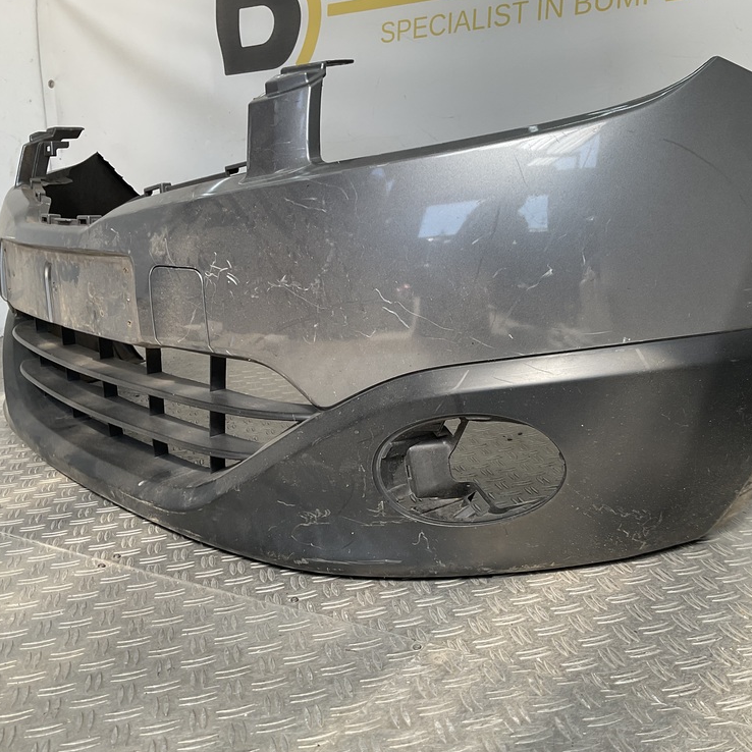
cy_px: 380
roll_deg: +1.8
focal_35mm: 35
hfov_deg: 47.0
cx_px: 439
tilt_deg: -16.7
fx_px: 860
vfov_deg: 47.2
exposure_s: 1/331
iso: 16
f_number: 1.8
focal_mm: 3
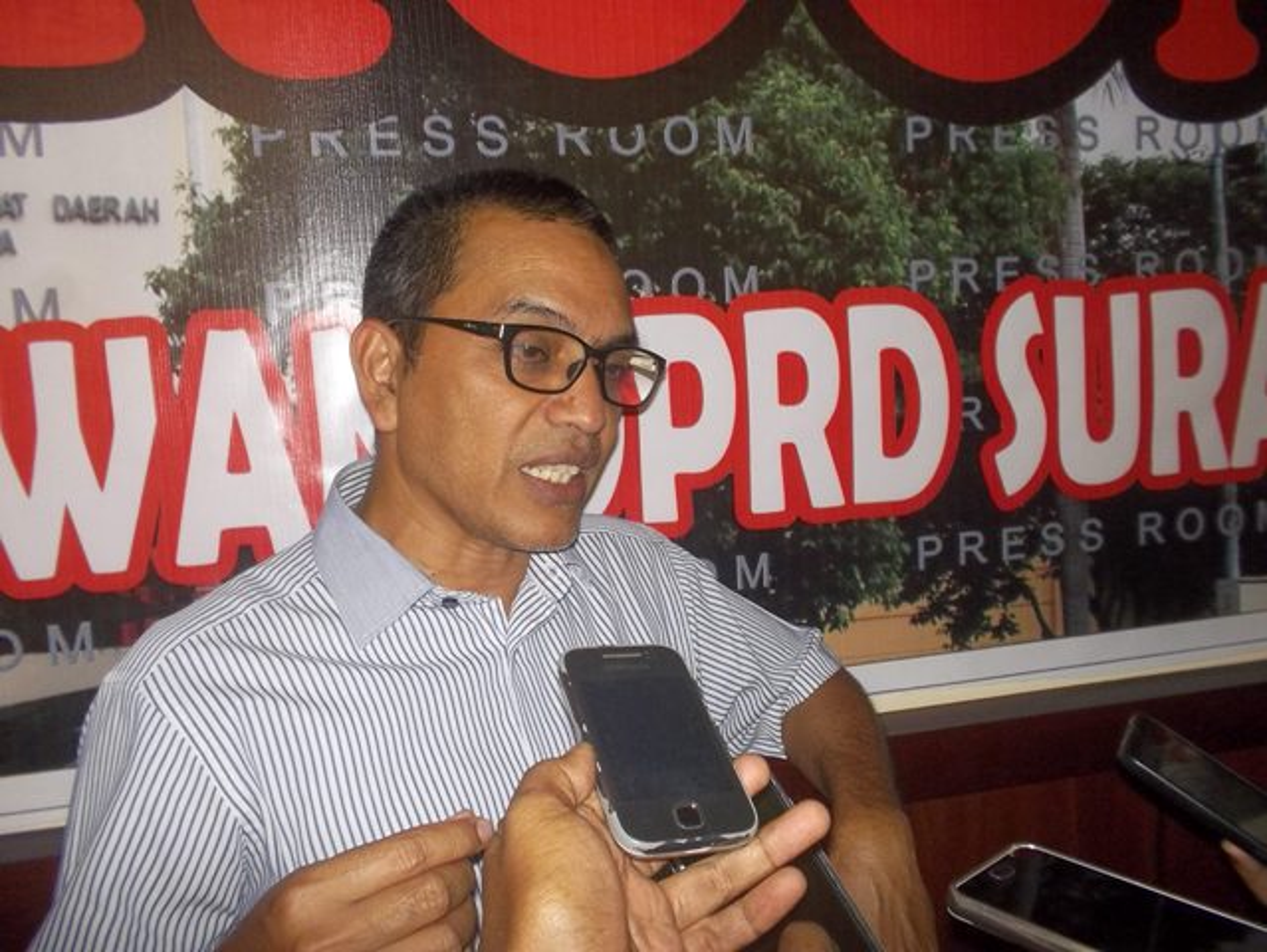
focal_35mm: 29
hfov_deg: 61.6
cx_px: 634
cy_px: 476
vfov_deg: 48.3
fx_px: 1062
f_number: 3.3
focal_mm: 4.1
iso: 160
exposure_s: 1/30
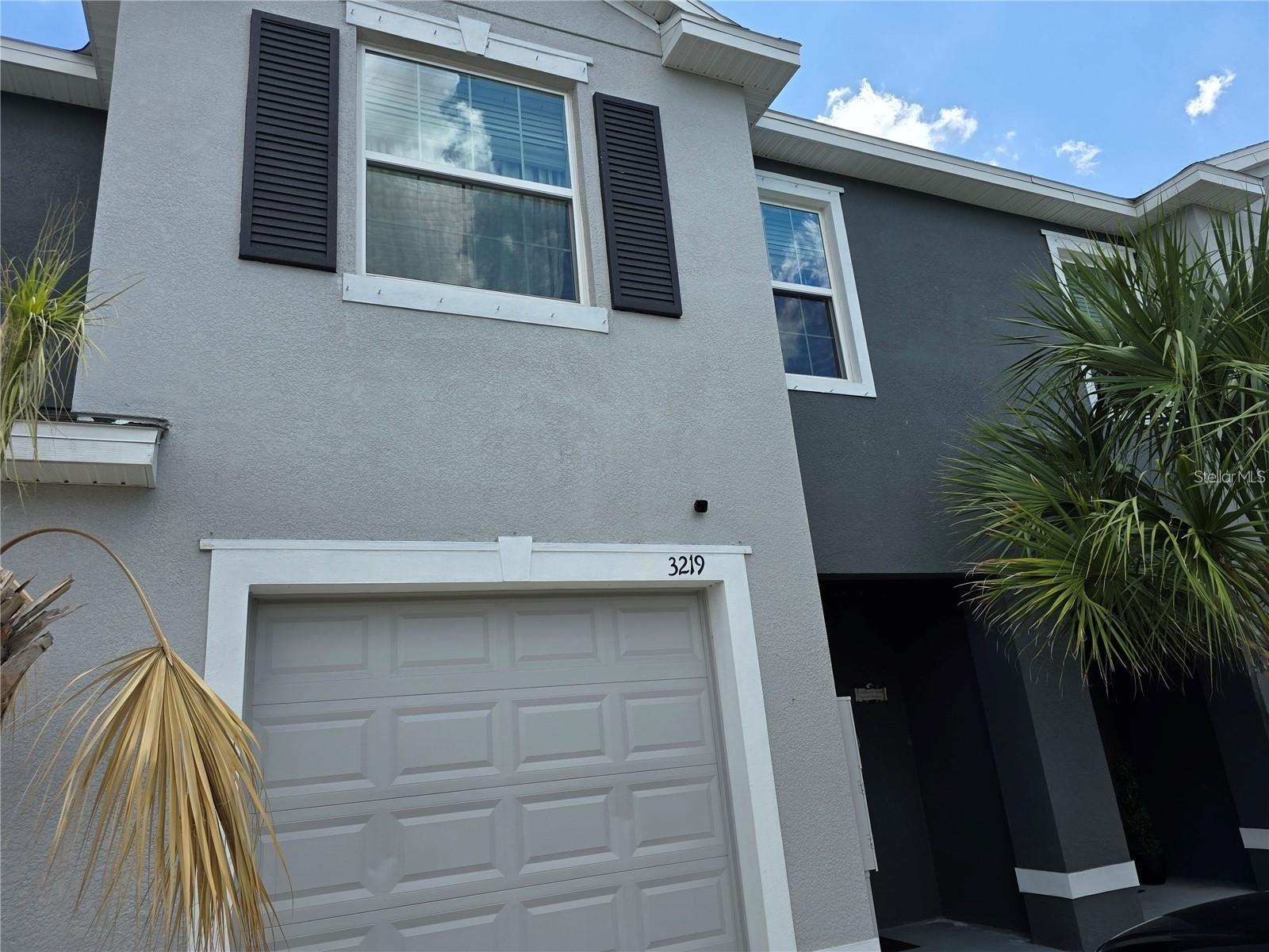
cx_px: 634
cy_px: 476
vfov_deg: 58.9
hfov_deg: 73.9
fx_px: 843
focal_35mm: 23
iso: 12
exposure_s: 1/461
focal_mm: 6.3
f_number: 1.7
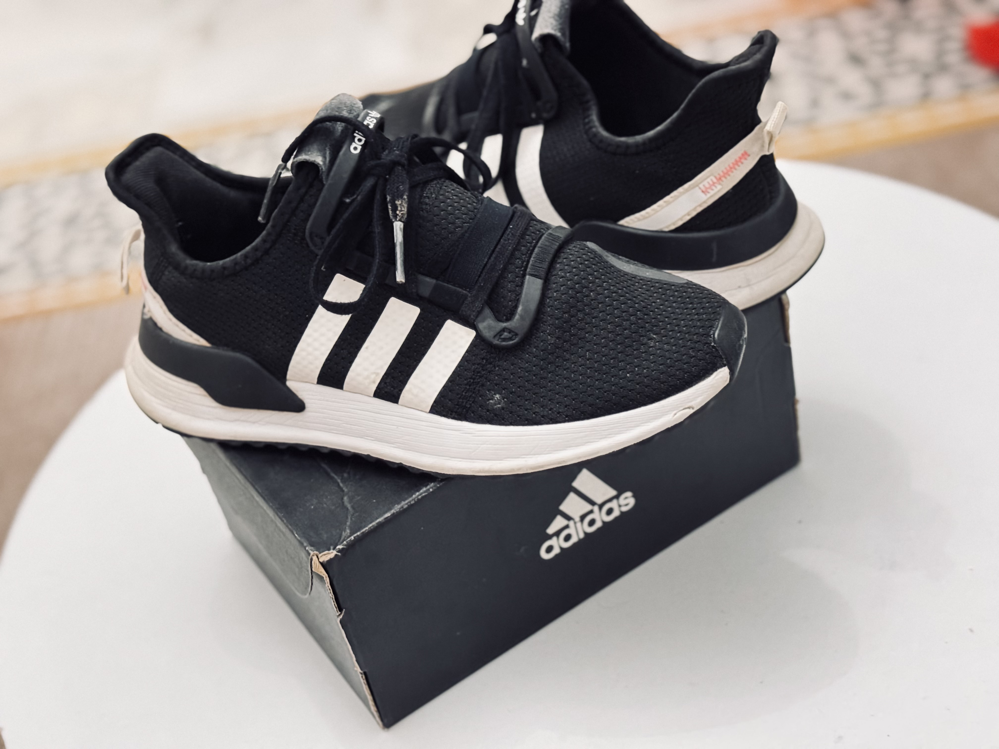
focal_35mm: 48
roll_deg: +13.9
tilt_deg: -36.7
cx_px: 500
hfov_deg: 39.7
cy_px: 374
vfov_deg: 30.3
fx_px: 1385
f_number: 1.78
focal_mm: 6.76
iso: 2500
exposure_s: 1/17
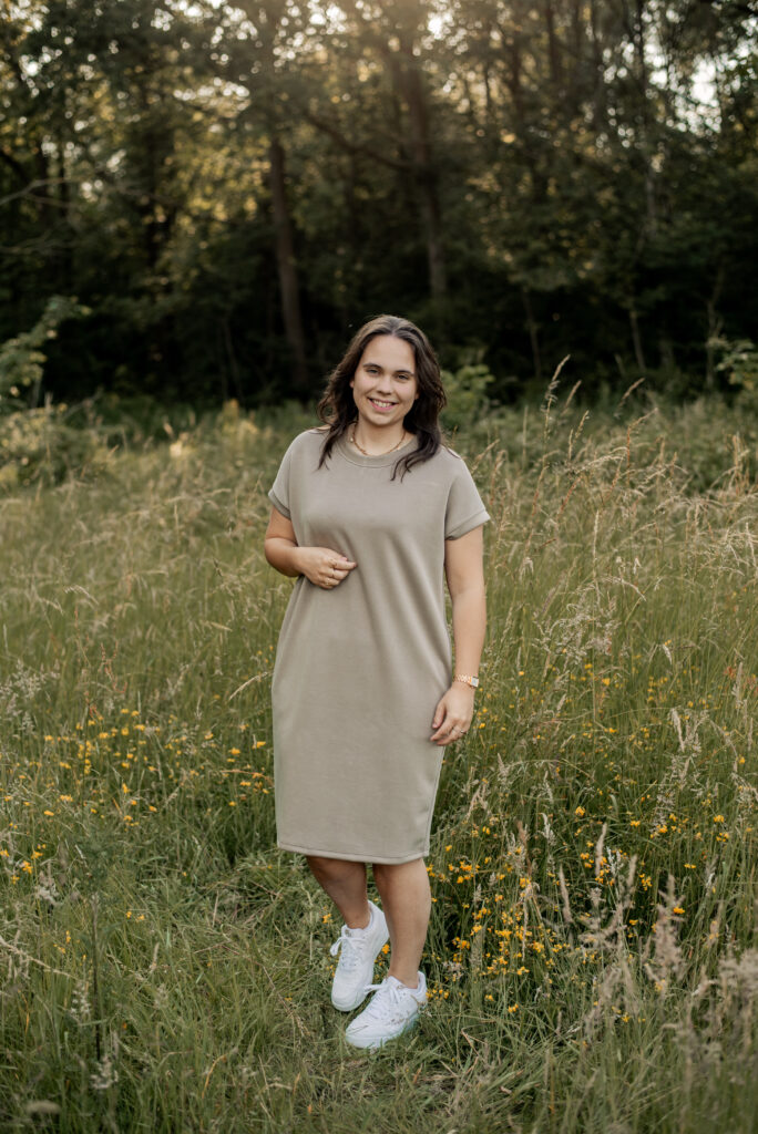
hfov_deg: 27.0
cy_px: 567
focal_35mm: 50
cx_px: 379
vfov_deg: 39.6
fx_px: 1577
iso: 200
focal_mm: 50
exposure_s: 1/640
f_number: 2.5
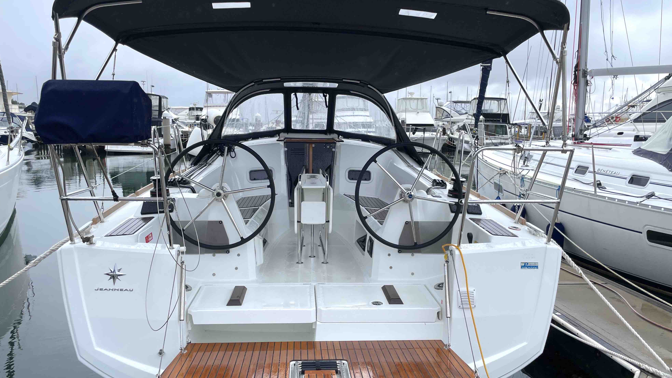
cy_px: 186
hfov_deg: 66.1
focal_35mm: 29
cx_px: 331
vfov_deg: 40.2
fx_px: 517
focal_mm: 4.2
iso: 32
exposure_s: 1/1553
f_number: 1.6
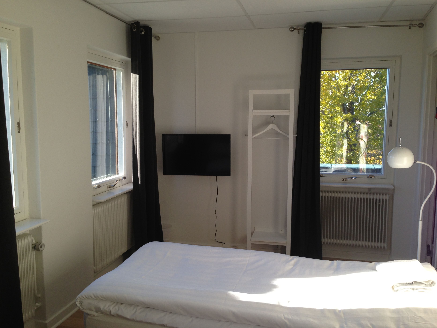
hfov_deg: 55.4
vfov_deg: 42.9
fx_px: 417
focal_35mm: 33
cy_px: 164
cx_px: 218
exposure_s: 1/173
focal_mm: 4.13
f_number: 2.4
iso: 50
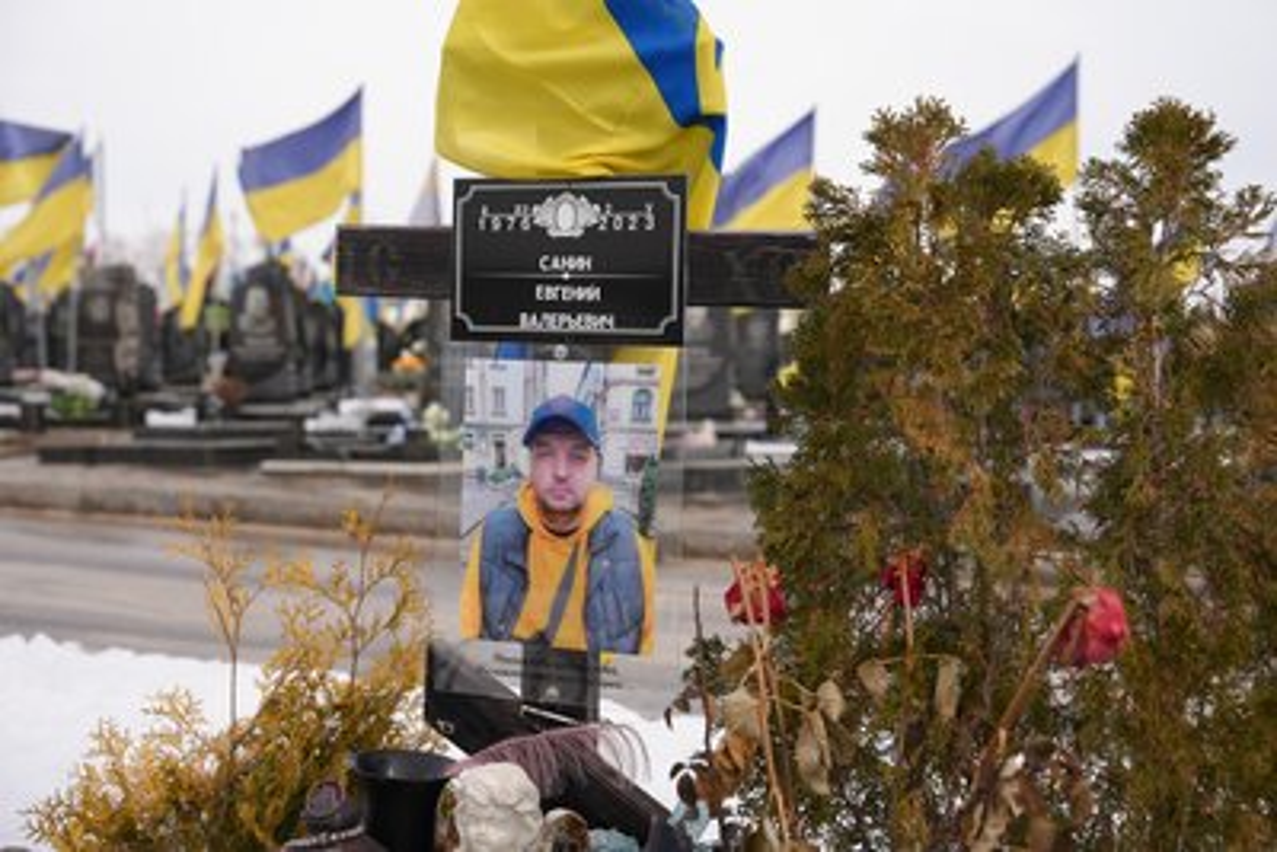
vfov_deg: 27.0
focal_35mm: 50
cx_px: 638
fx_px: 1774
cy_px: 426
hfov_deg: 39.6
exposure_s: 1/320
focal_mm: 50
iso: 80
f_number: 4.5
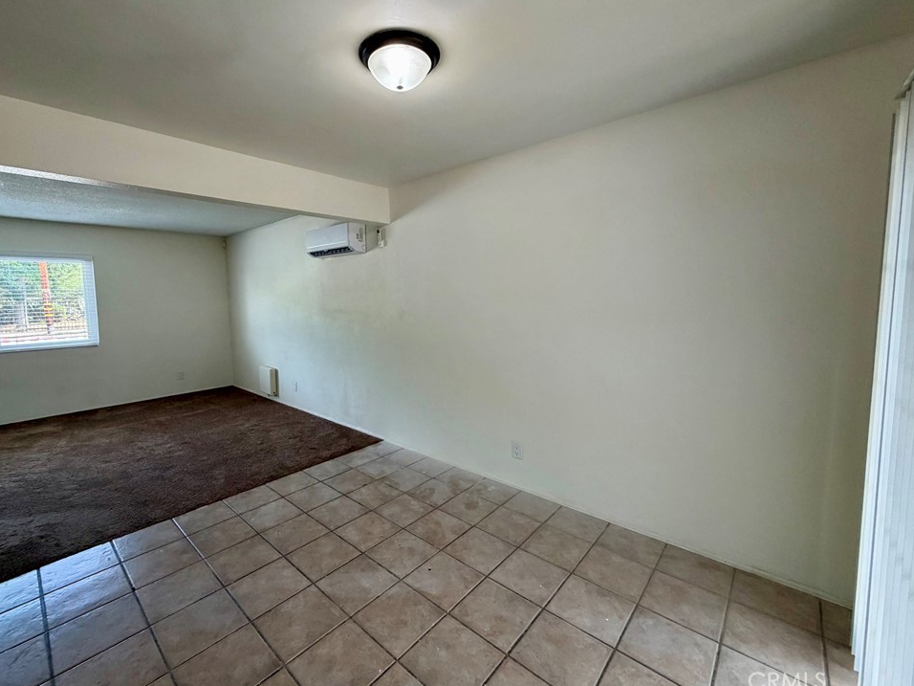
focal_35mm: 15
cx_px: 431
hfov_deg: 98.1
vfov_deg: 81.7
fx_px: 396
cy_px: 327
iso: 200
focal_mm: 2.22
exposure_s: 1/120
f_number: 2.2
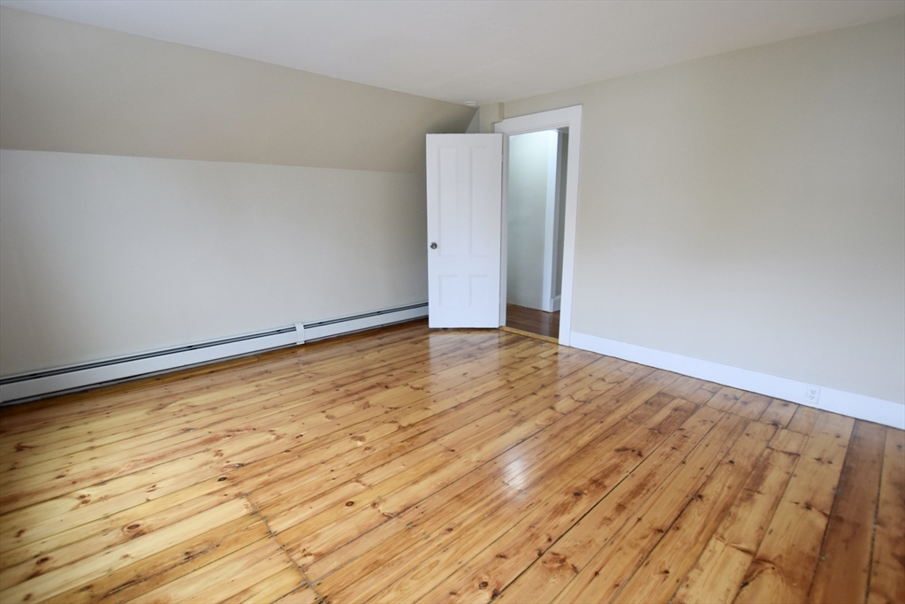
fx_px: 377
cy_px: 302
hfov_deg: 100.4
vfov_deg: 77.3
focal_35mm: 15
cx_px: 452
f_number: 4
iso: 400
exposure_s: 1/60
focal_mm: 10
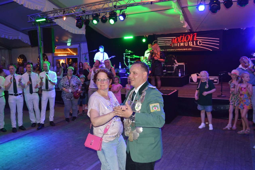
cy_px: 85
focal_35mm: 30
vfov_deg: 43.5
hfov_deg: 62.0
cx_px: 128
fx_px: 212
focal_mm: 20
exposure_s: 1/60
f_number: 3.8
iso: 720
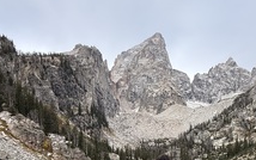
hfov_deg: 52.6
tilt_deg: -5.3
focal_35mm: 36
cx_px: 177
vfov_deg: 29.6
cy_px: 199
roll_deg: -1.4
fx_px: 251
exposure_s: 1/535
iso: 64
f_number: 2.2
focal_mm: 2.22
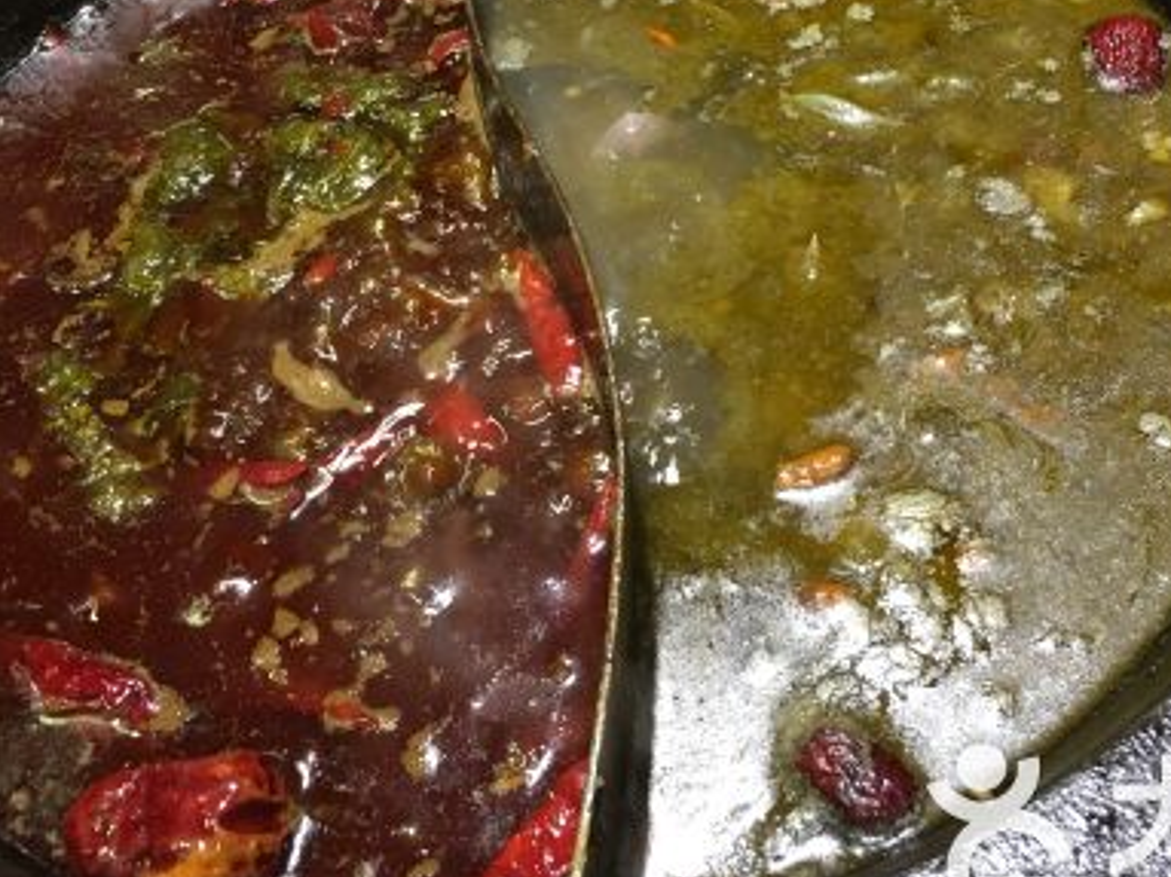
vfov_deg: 27.0
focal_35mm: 53
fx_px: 1792
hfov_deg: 36.2
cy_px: 173
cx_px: 624
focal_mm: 4.15
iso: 64
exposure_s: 1/17
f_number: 2.2
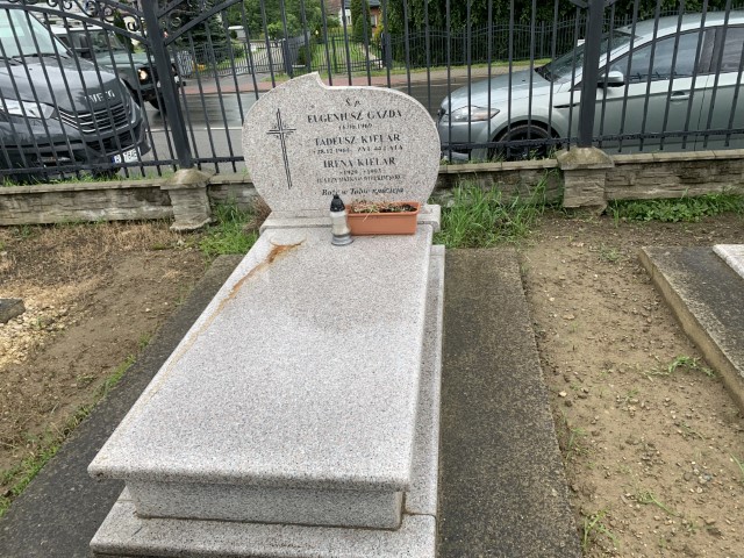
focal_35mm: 26
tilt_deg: -21.3
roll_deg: +5.5
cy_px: 279
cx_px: 372
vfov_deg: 53.1
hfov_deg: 67.3
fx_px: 559
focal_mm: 4.25
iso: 25
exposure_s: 1/452
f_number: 1.8
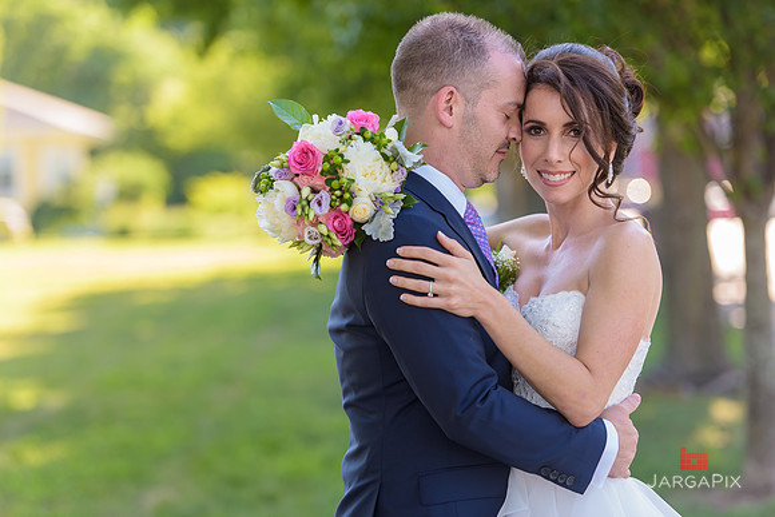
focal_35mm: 135
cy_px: 258
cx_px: 388
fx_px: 2907
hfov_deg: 15.2
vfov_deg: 10.2
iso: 200
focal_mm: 135
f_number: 3.2
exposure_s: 1/200
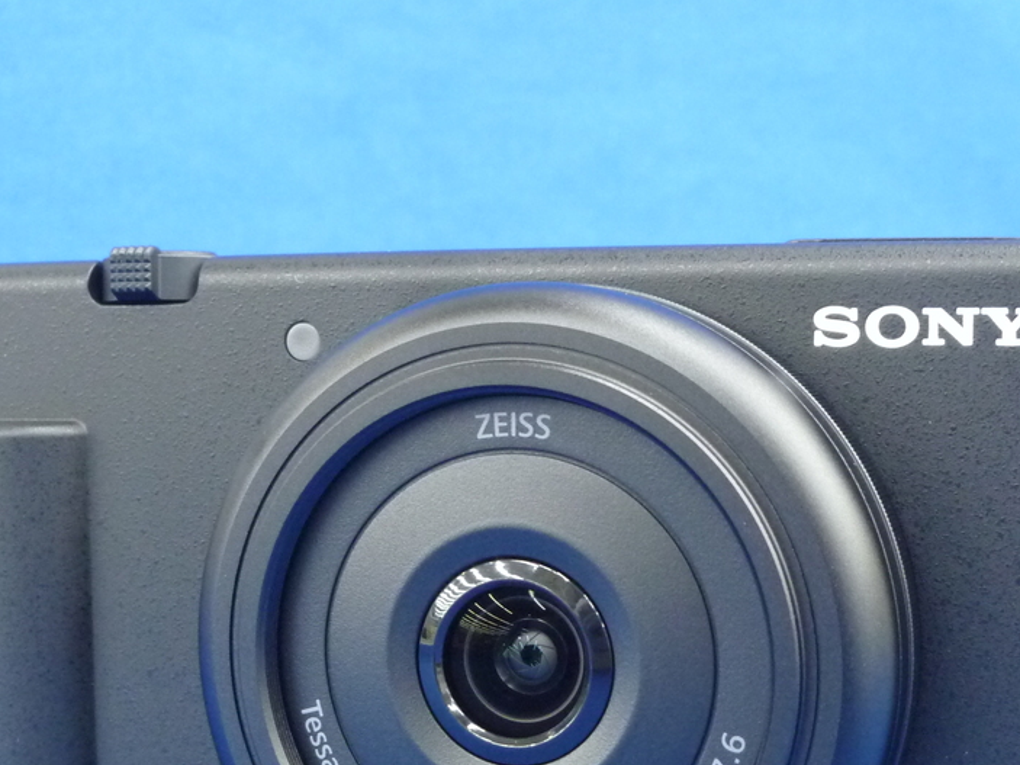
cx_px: 543
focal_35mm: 70
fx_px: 2062
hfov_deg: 27.8
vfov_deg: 20.7
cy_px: 631
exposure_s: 1/15
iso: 400
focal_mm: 7.2
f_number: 3.6
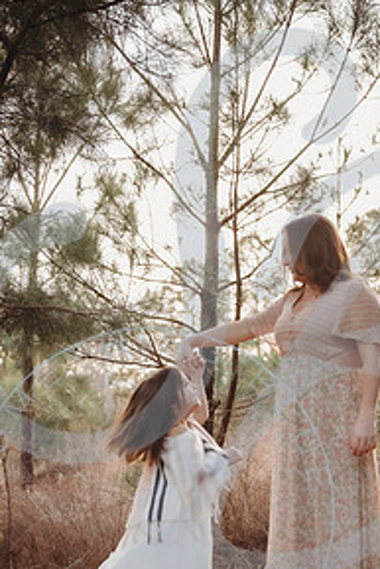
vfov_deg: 28.7
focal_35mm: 70
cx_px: 240
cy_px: 360
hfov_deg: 19.4
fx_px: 1107
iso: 320
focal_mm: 45
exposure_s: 1/160
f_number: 2.8
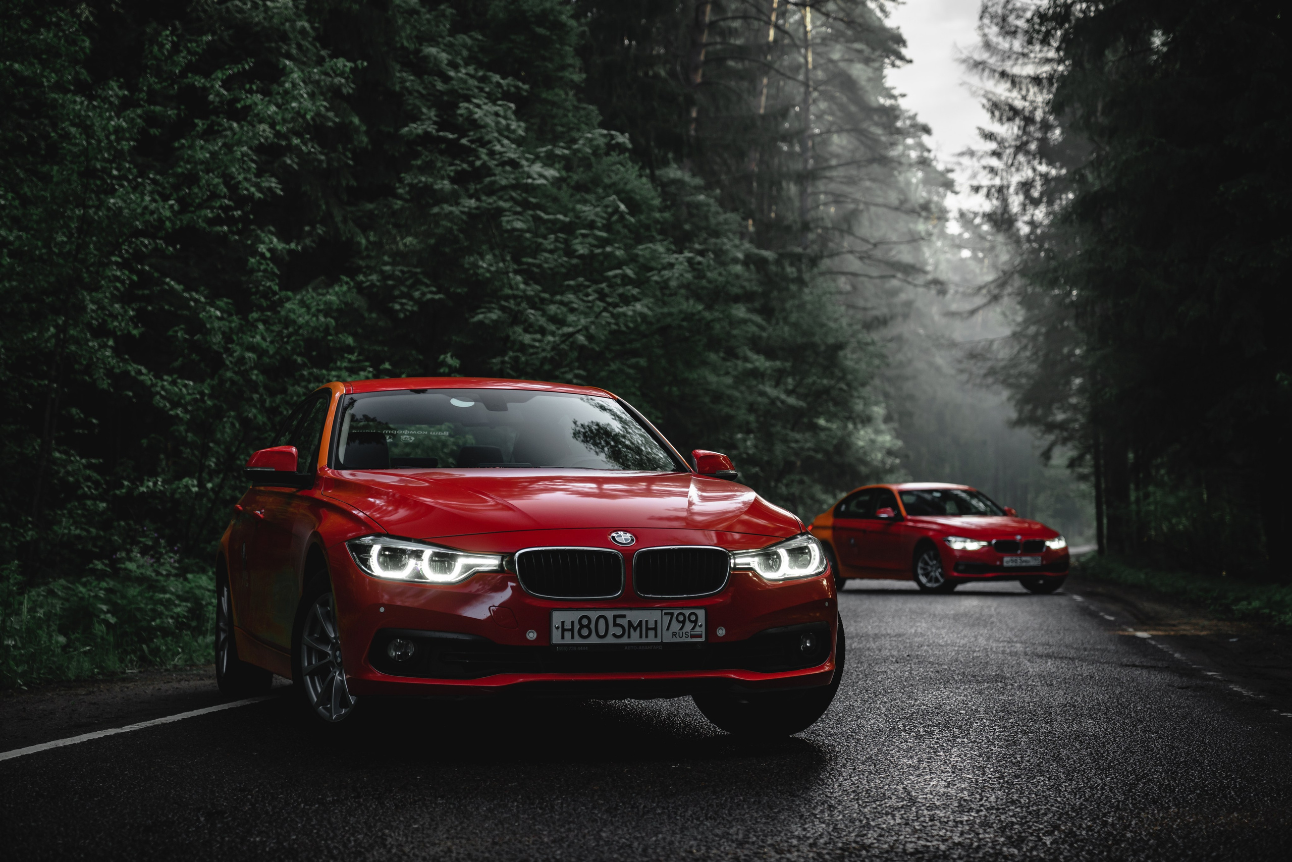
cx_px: 646
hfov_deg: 33.9
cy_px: 431
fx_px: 2118
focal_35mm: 59
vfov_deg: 23.0
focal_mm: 59
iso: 250
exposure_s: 1/125
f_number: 2.8
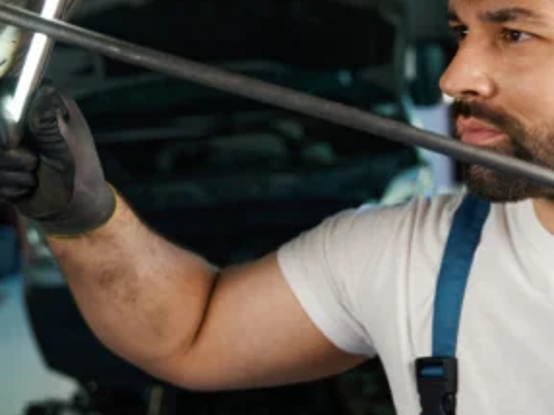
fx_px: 1220
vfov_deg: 19.2
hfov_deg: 25.5
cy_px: 142
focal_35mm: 76
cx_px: 339
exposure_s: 1/250
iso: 640
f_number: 2.8
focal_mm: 29.5
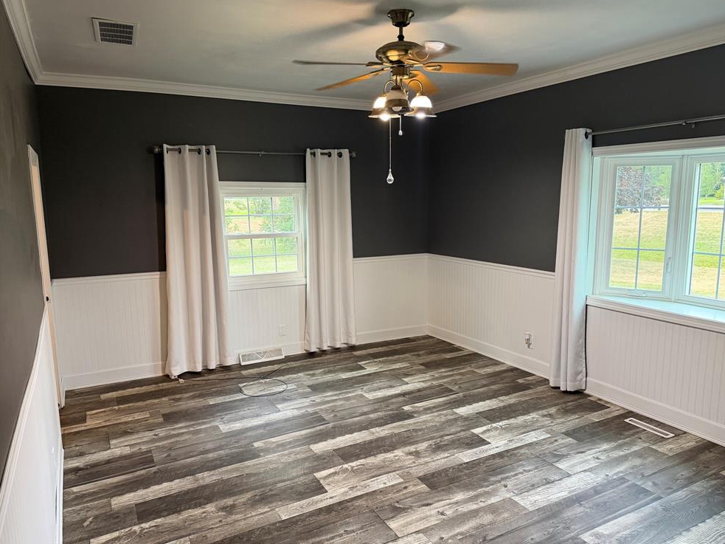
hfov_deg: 69.4
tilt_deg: -9.5
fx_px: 524
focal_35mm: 25
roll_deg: +0.5
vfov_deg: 54.9
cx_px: 376
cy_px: 277
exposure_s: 1/60
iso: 400
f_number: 1.78
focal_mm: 6.76
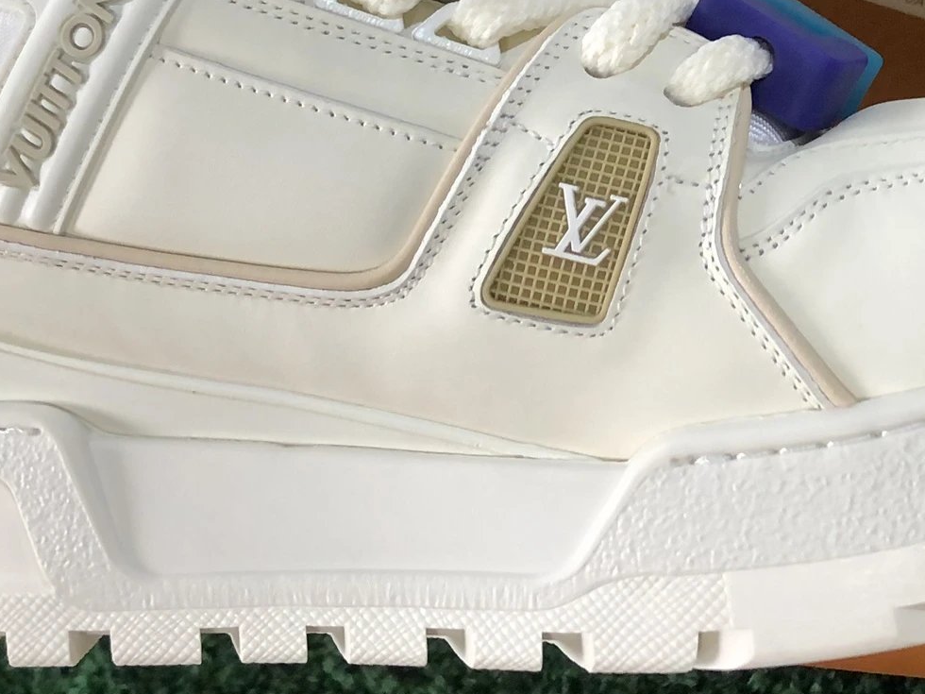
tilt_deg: -62.1
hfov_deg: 26.1
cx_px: 764
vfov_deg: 19.7
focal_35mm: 73
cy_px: 42
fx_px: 1951
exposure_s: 1/25
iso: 32
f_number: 1.8
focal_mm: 4
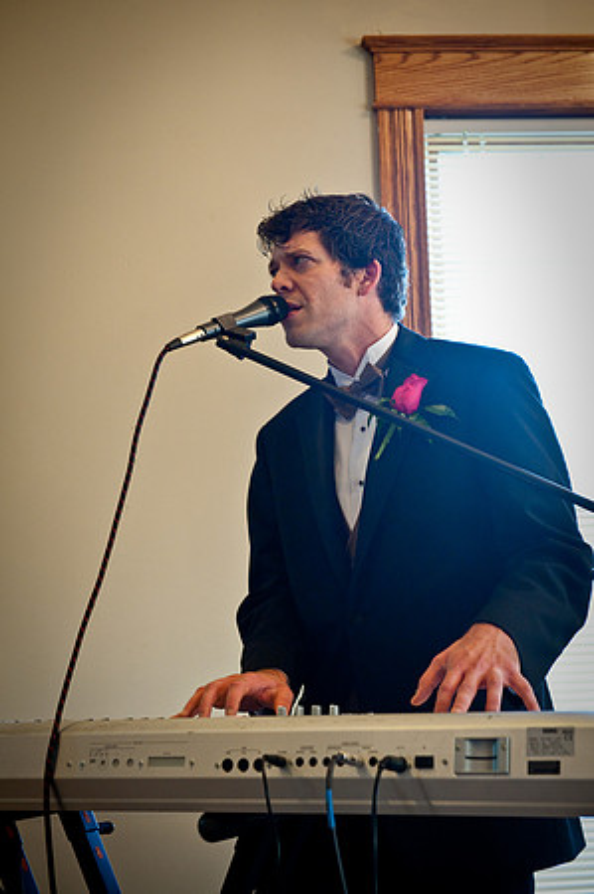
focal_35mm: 70
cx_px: 297
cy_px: 447
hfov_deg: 19.4
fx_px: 1736
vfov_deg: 28.9
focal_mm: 70
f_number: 5.6
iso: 2000
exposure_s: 1/50
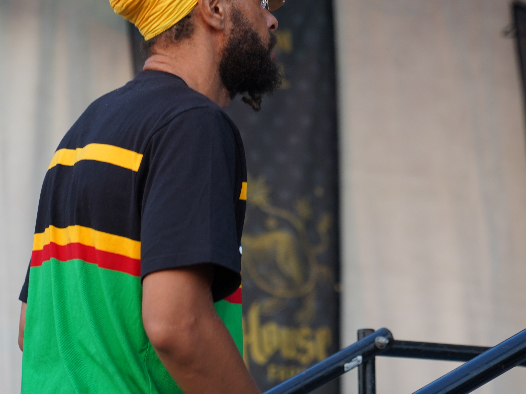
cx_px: 337
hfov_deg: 11.5
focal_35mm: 172
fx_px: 2613
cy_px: 139
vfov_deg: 8.6
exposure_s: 1/160
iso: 640
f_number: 4
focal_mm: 105
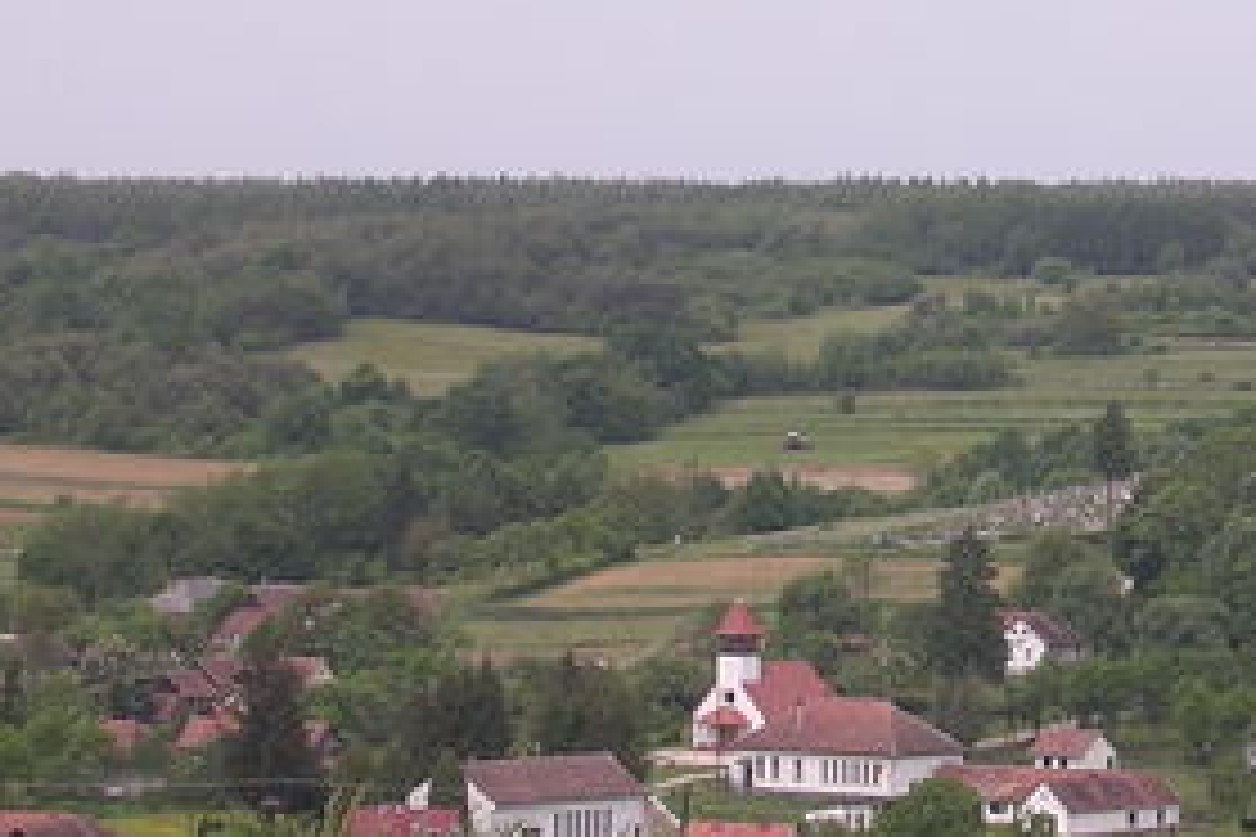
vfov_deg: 5.7
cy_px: 346
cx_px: 963
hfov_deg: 8.6
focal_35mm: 239
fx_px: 8338
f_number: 4.5
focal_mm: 15.2
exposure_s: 1/412
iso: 100
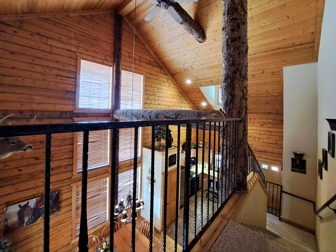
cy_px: 126
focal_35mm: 13
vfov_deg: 89.9
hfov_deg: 106.2
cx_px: 168
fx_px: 126
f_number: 2.2
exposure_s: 1/24
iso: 250
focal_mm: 1.74
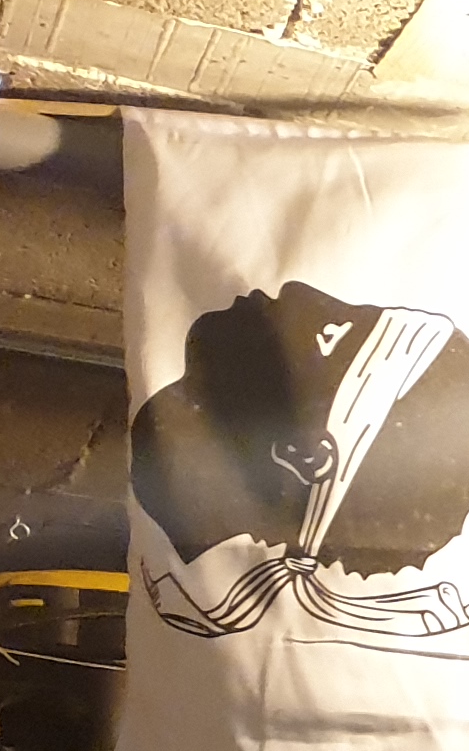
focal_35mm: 148
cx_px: 1960
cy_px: 1097
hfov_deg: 6.7
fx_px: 3028
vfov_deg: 13.4
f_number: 1.5
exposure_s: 1/50
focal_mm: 4.3
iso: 320
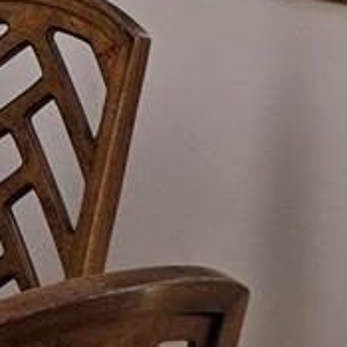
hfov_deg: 7.9
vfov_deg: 9.3
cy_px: -8
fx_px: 2109
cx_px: -767
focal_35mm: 186
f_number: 1.7
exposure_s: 1/180
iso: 32
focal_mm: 6.3
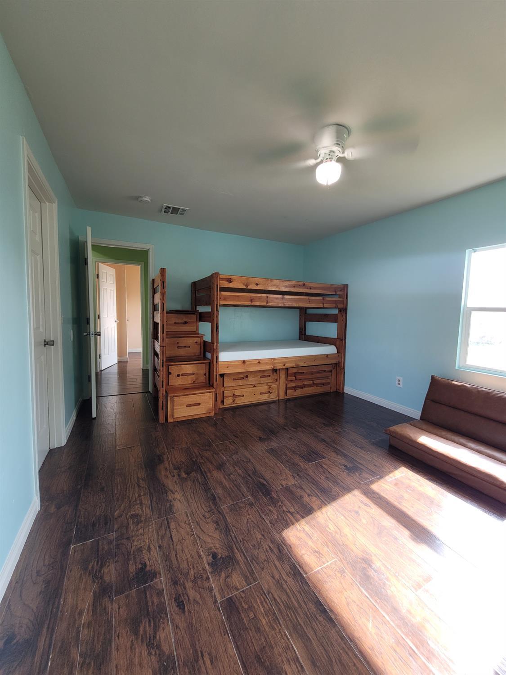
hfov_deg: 89.9
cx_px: 253
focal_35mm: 13
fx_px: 253
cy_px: 338
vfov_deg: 106.2
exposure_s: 1/60
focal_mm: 1.74
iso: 40
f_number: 2.2
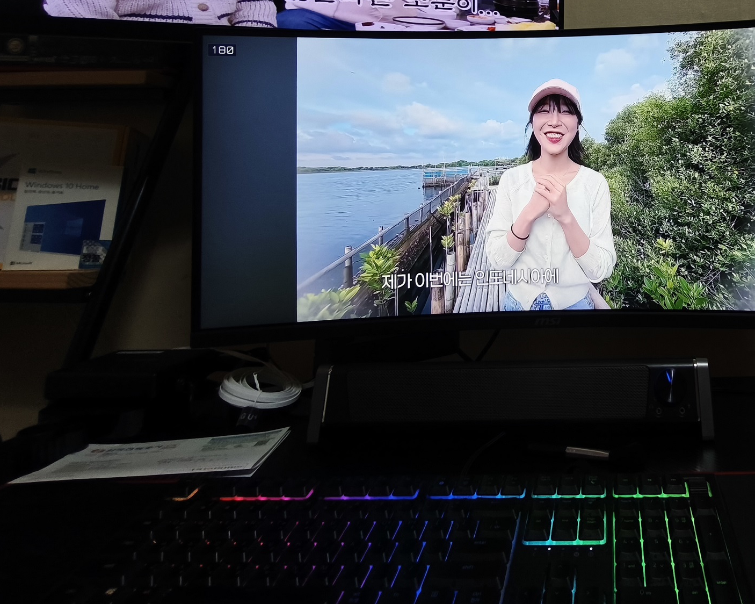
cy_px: 134
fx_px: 558
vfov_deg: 53.5
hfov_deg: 62.8
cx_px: 596
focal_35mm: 25
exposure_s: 1/60
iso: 100
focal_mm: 1.91
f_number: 2.2
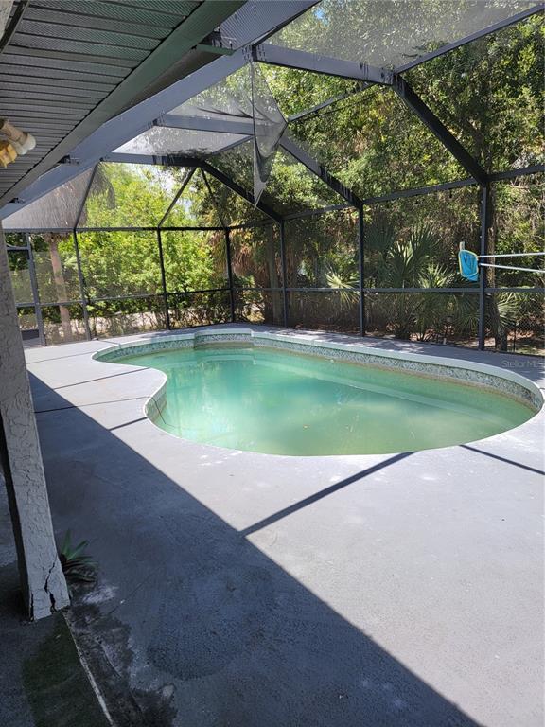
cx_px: 272
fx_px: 504
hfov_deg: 56.8
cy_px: 364
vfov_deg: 71.6
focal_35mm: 24
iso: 16
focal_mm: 6.7
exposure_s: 1/212
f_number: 1.8
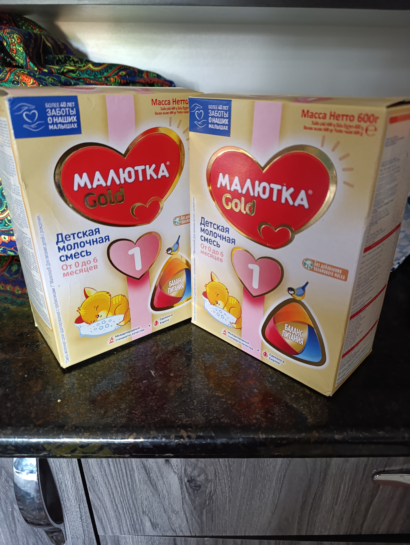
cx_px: 205
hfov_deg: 59.0
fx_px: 362
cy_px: 272
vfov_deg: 73.8
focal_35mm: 23
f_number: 1.6
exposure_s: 1/24
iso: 3200
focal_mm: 6.14
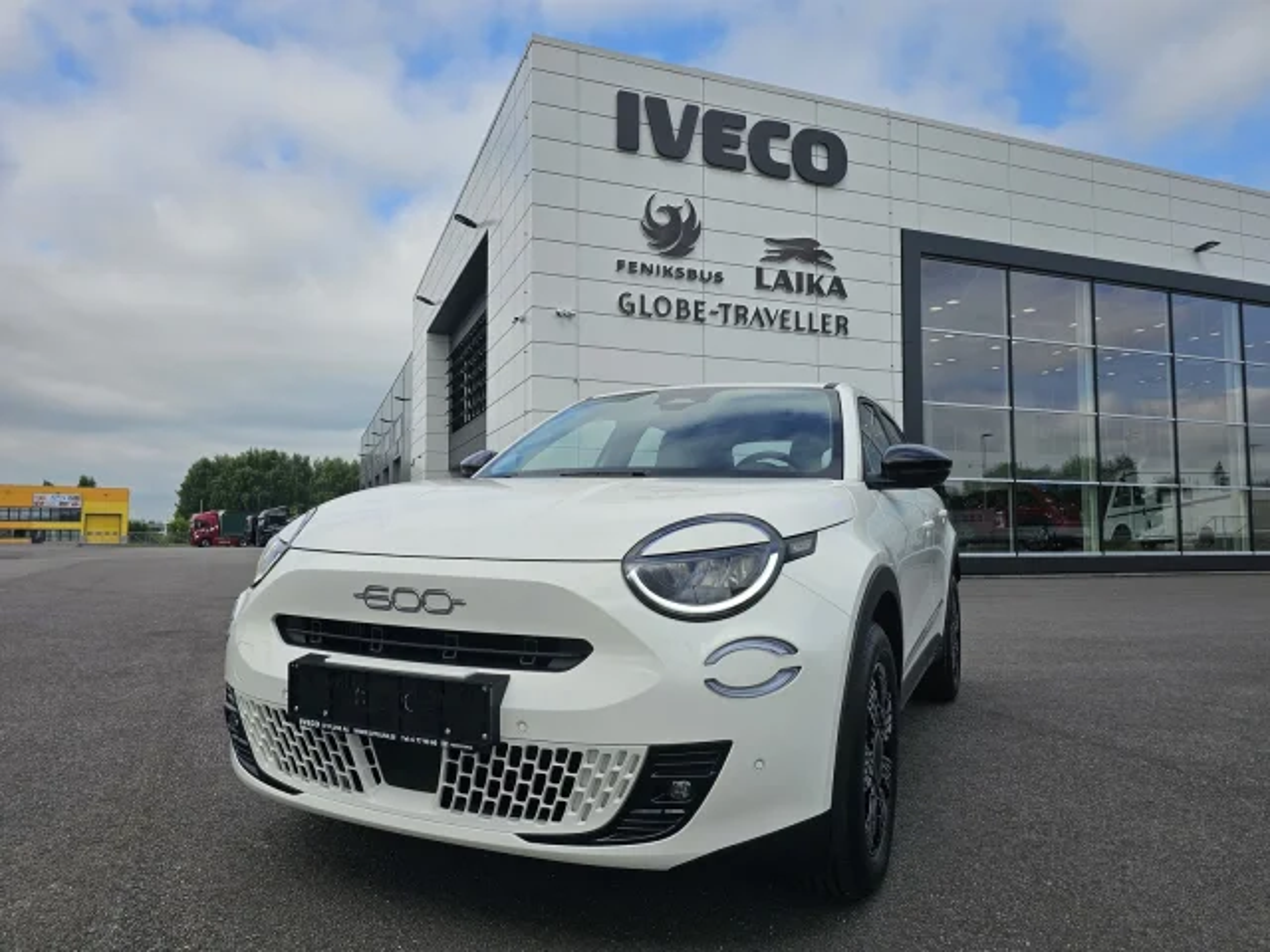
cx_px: 635
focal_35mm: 23
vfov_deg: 58.9
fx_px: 844
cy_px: 476
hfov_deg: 73.9
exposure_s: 1/1493
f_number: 1.7
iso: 16
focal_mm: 6.3
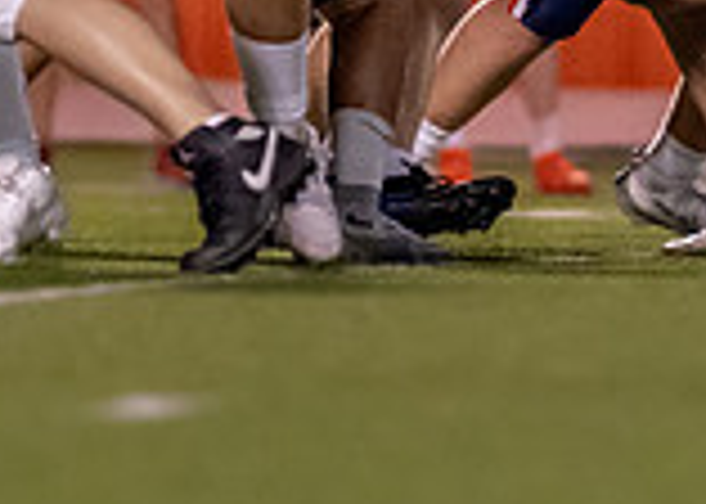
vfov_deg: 1.5
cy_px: -164
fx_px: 19662
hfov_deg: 2.1
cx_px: 777
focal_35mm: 981
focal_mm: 135
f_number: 1.8
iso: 1600
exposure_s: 1/1000
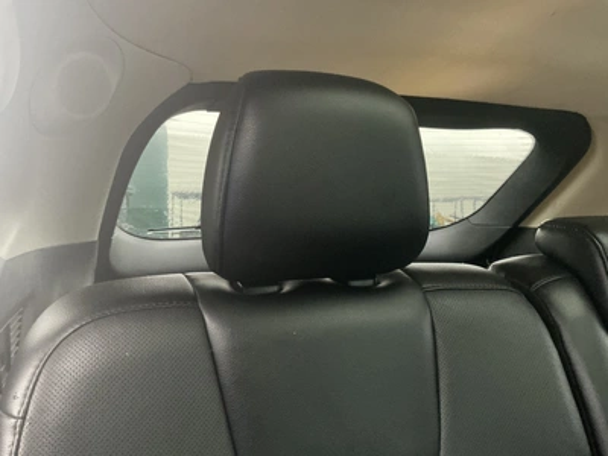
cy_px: 228
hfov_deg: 63.4
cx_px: 304
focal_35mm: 28
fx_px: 492
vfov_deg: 49.7
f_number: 1.8
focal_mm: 3
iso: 500
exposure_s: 1/30
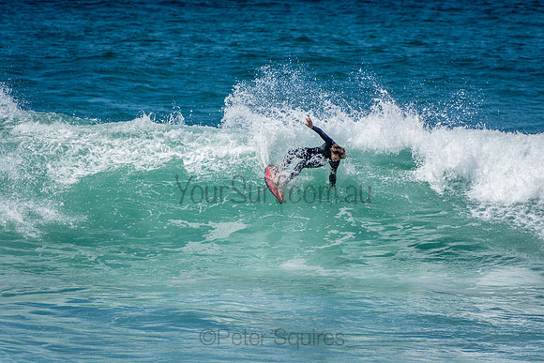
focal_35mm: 600
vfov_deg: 2.3
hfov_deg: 3.4
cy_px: 182
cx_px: 272
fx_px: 9068
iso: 280
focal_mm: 400
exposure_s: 1/2000
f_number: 5.6
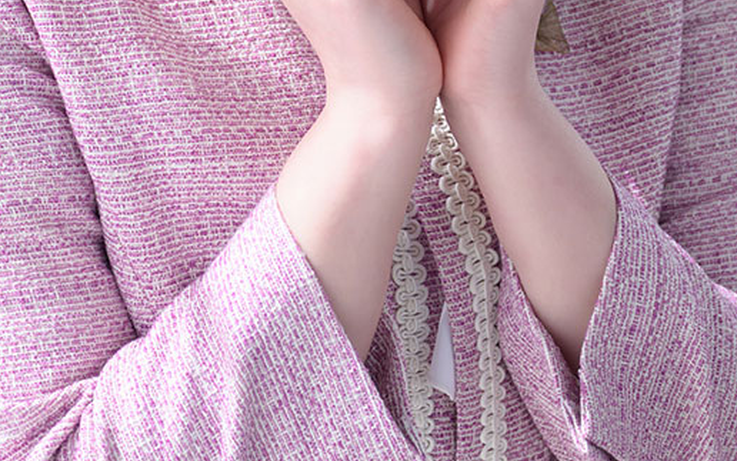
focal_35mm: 230
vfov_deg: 5.7
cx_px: 351
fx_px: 4622
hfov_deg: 9.1
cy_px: -223
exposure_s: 1/200
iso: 160
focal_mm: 61
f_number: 2.8
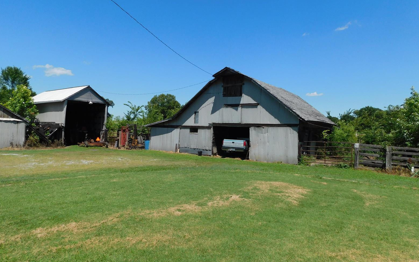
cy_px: 126
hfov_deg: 72.5
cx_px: 211
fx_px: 285
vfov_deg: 49.3
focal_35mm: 25
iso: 125
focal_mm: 4
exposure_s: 1/500
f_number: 6
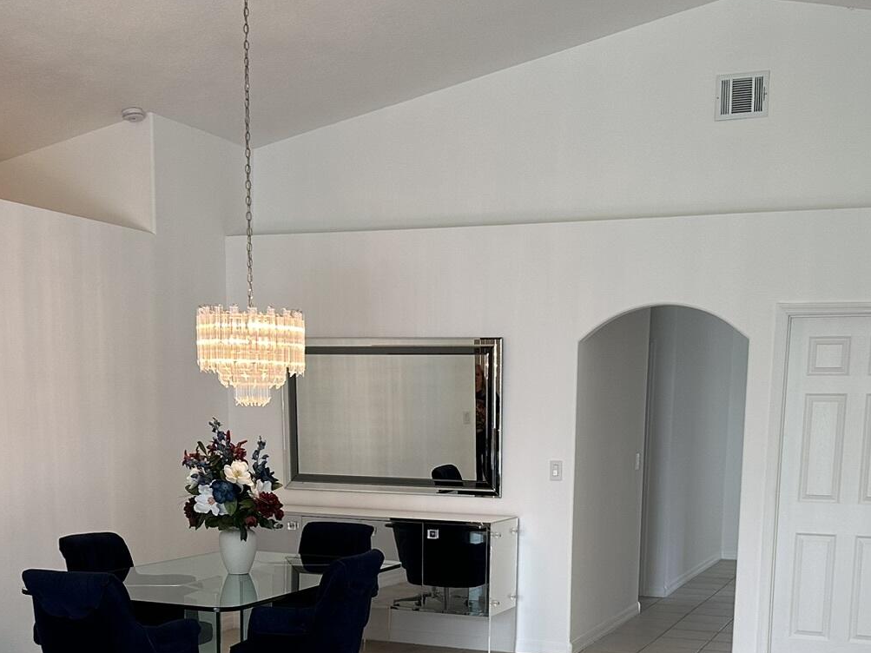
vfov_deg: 28.4
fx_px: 1233
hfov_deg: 38.9
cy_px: 602
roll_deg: -1.1
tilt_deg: -9.2
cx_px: 455
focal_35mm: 49
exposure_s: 1/120
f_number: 1.78
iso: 160
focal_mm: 6.86
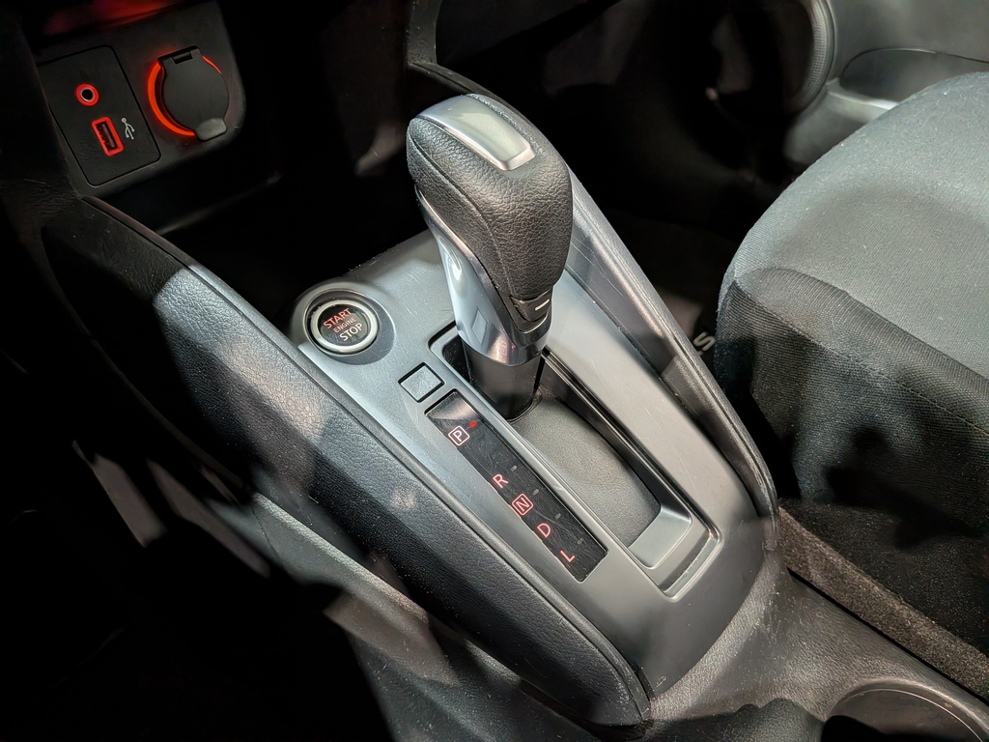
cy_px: 371
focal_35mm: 24
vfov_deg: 56.8
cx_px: 494
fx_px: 686
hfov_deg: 71.6
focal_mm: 4.53
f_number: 1.7
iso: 148
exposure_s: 1/120
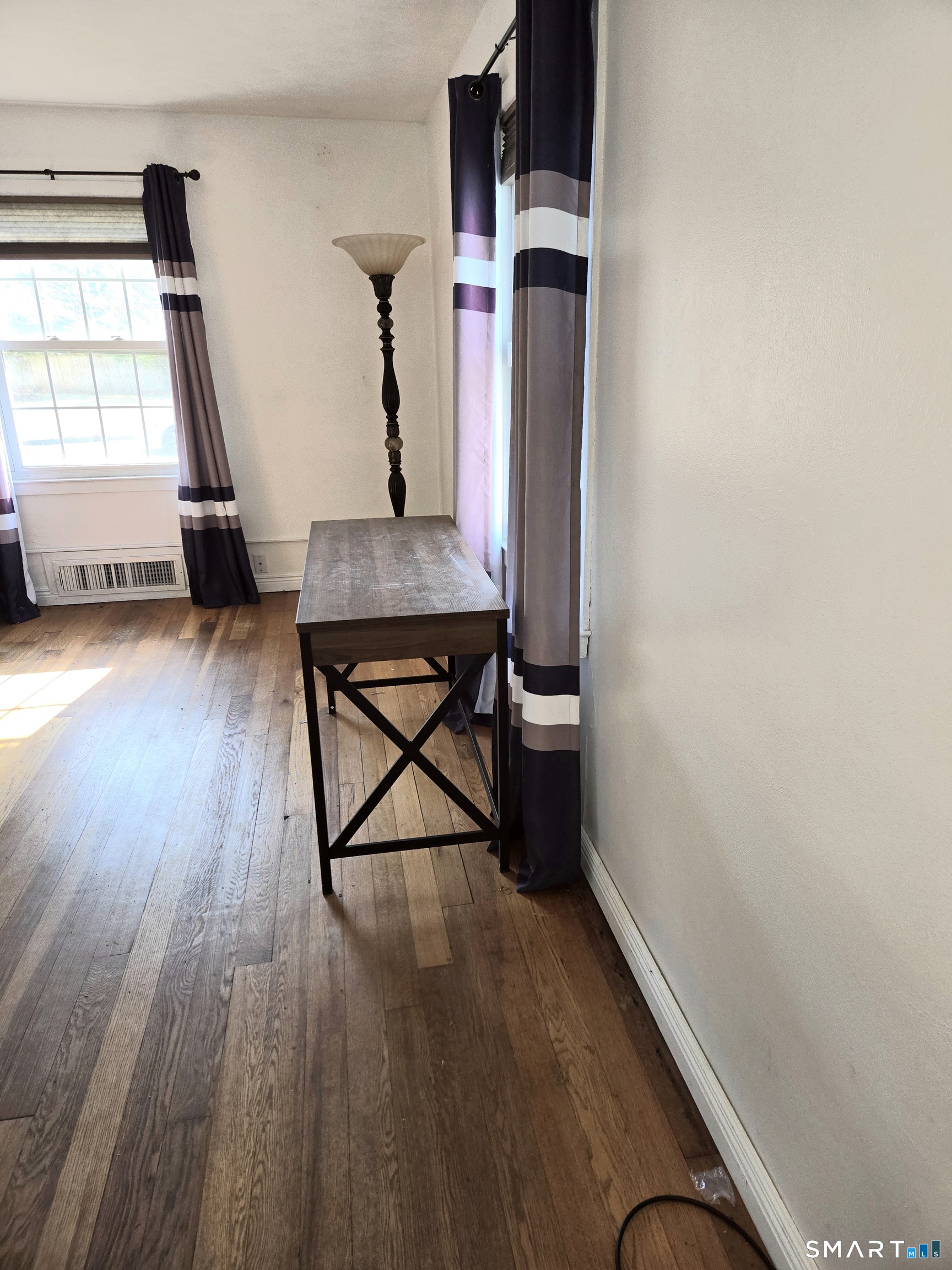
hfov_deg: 58.9
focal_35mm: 23
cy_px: 635
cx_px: 476
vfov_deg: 73.9
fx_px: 843
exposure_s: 1/60.2
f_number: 1.8
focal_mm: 5.4
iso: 64
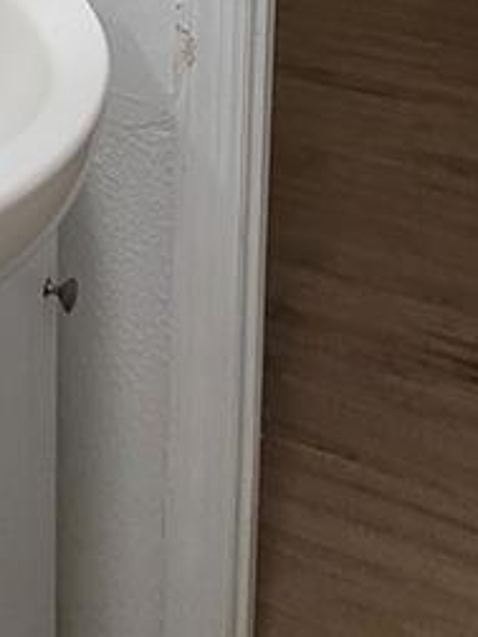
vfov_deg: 23.8
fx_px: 1142
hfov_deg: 22.1
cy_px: -351
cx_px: -78
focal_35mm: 62
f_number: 2.2
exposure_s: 1/60
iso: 160
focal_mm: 1.74
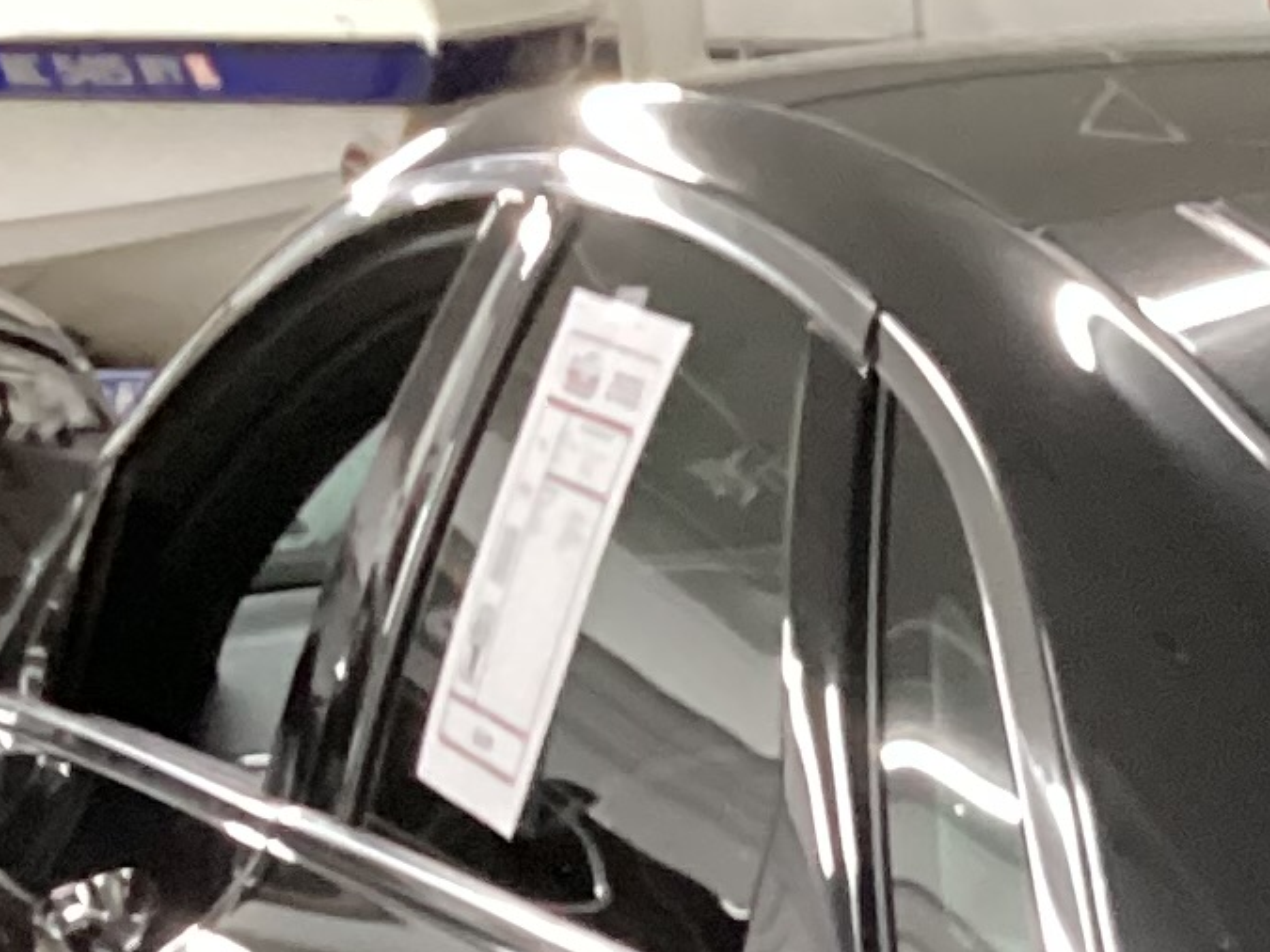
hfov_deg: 12.0
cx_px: 2388
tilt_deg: -21.5
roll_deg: -0.2
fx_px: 5502
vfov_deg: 9.2
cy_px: 1992
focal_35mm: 150
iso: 320
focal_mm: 3.3
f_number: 2.4
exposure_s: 1/30
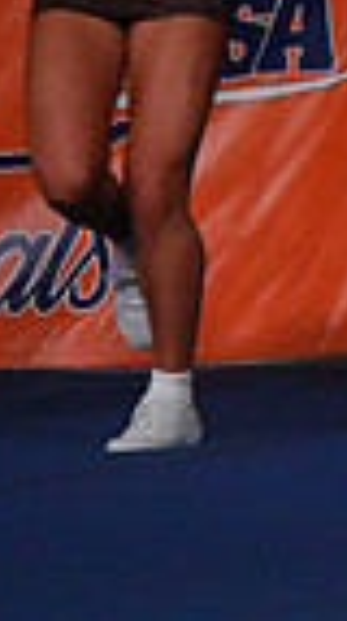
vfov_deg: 2.3
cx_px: 1132
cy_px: -215
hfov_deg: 1.3
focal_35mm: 936
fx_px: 15374
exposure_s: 1/1250
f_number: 5.6
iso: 16000
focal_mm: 220
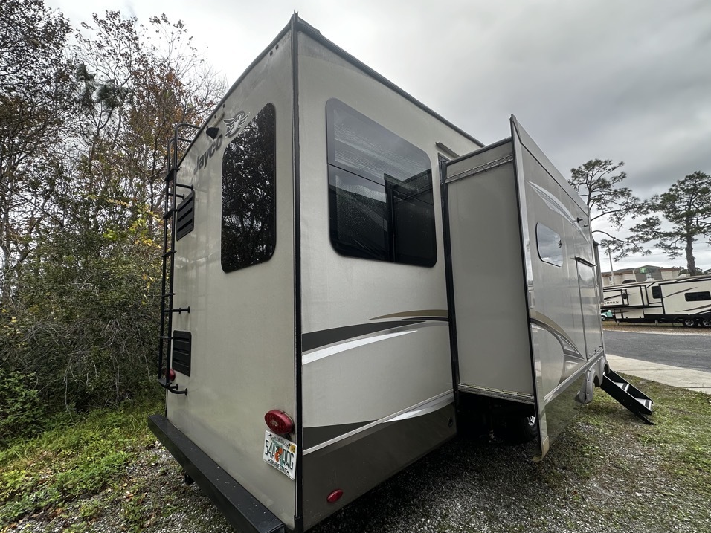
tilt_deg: +6.9
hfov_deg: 98.2
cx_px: 363
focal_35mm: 15
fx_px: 308
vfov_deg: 81.7
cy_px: 280
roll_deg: +2.3
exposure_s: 1/158
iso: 40
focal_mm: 2.22
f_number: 2.2
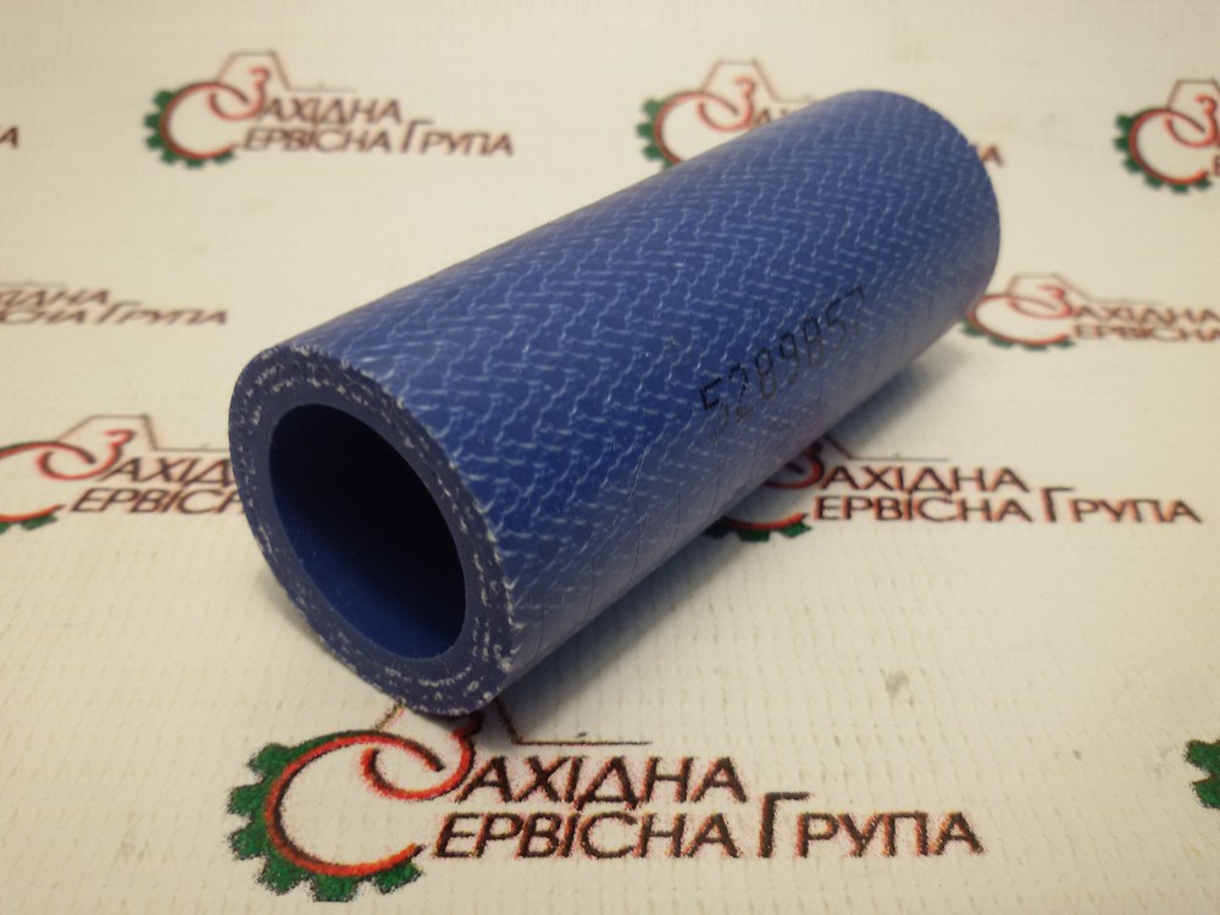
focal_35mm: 31
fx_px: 1093
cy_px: 458
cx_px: 610
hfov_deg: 58.4
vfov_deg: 45.4
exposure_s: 1/50
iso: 40
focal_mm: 2.93
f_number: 2.4
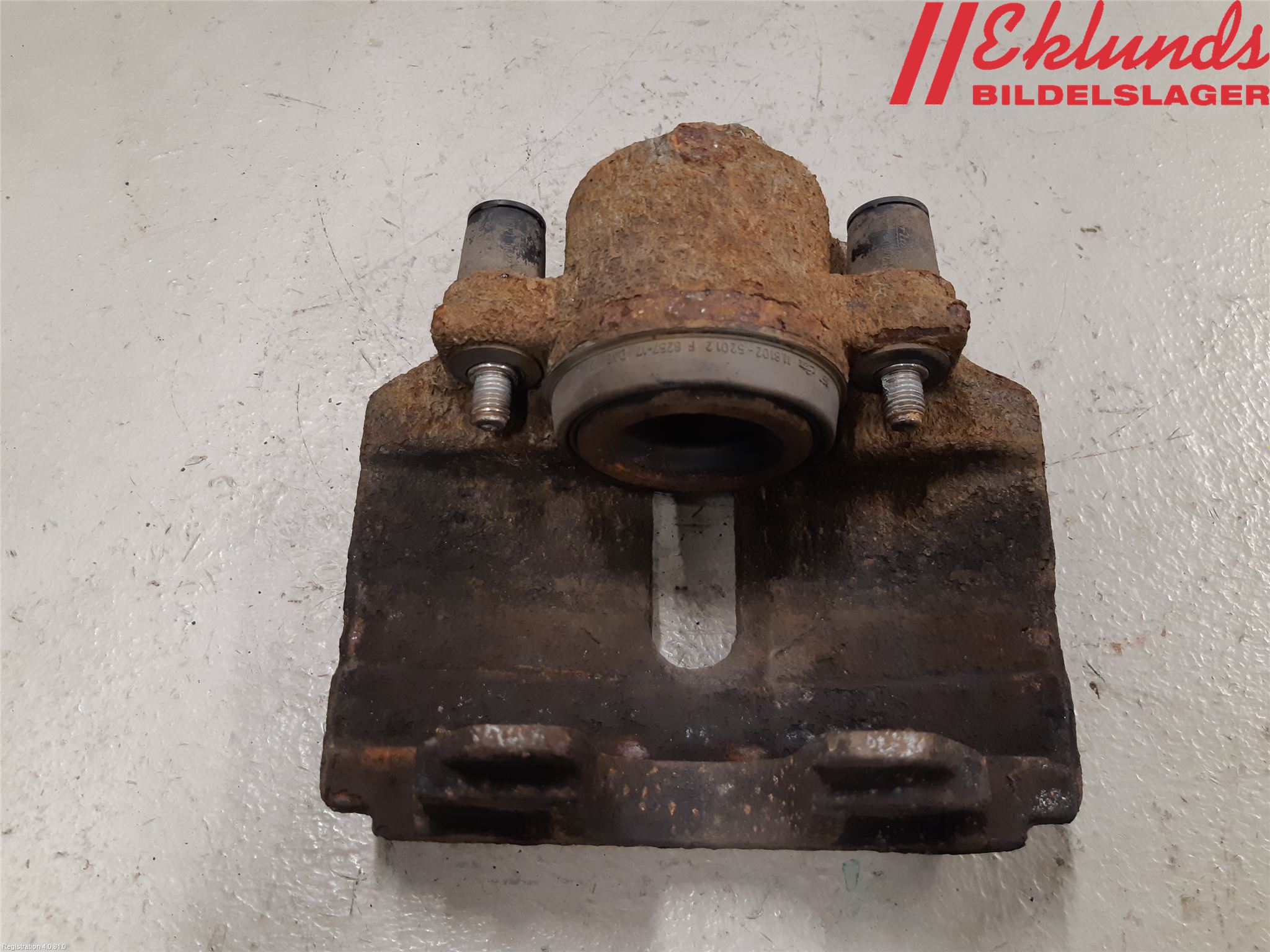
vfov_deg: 53.1
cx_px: 635
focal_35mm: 26
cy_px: 476
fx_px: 954
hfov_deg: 67.3
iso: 160
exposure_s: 1/50
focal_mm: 3.93
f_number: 1.7
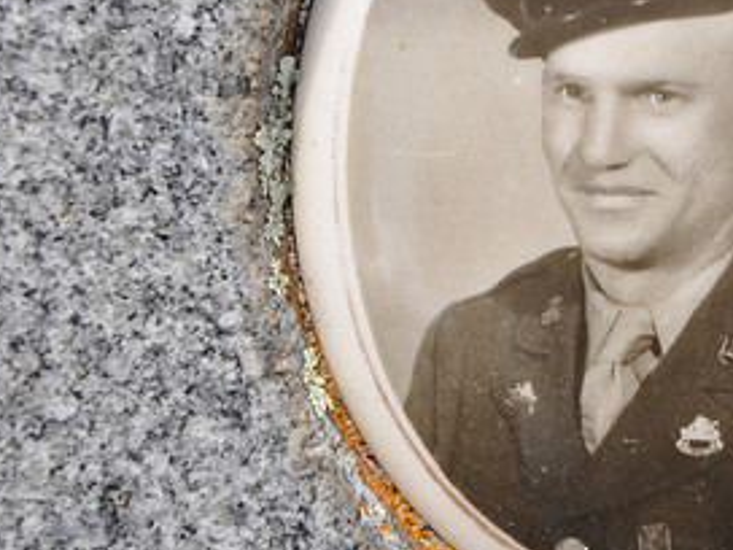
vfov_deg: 5.4
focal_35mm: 276
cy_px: 182
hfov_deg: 7.2
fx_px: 5844
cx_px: 655
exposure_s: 1/250
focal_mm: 90
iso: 200
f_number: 8
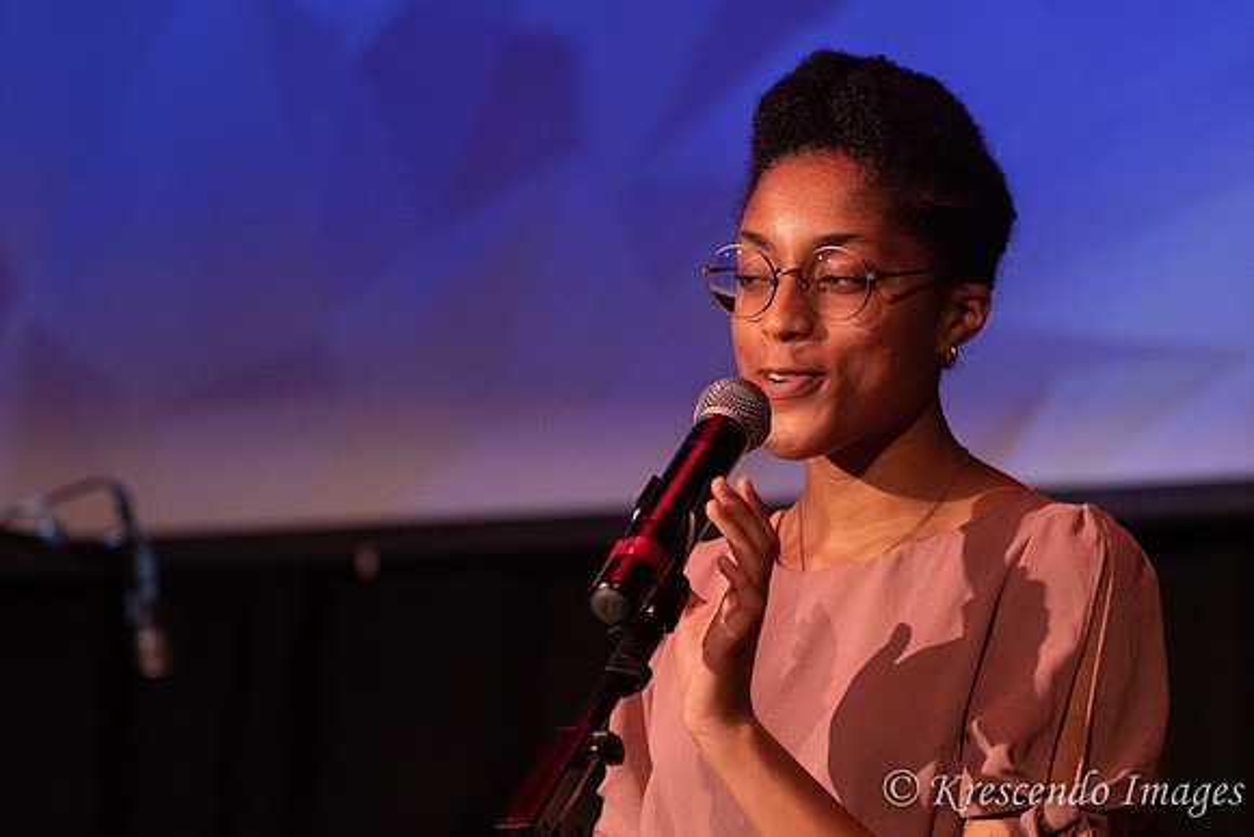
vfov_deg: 8.6
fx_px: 5595
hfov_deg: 12.8
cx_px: 741
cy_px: 372
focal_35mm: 161
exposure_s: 1/400
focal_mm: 90
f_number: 2.8
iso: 3200
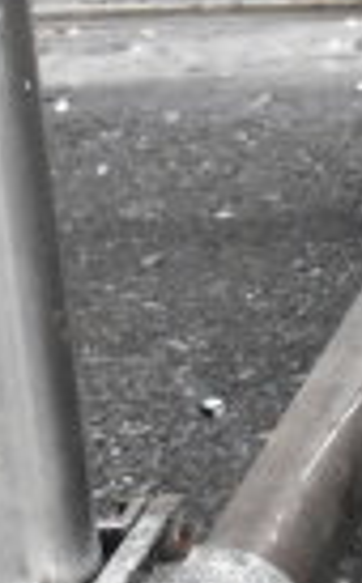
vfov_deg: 12.7
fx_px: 2602
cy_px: 53
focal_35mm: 164
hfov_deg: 7.0
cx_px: 1133
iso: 6400
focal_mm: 24
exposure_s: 1/640
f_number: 13
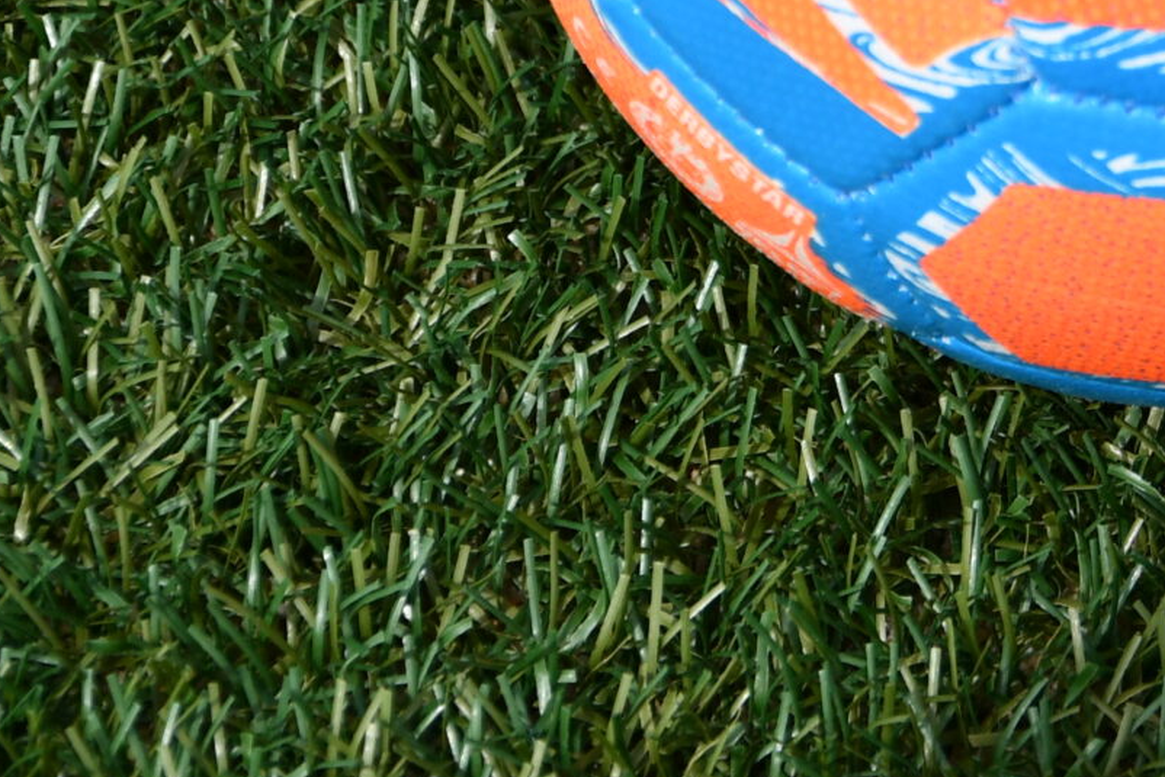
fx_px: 10842
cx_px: 1236
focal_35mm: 335
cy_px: -274
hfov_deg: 6.1
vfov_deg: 4.1
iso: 200
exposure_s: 1/1000
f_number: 5.6
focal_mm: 70
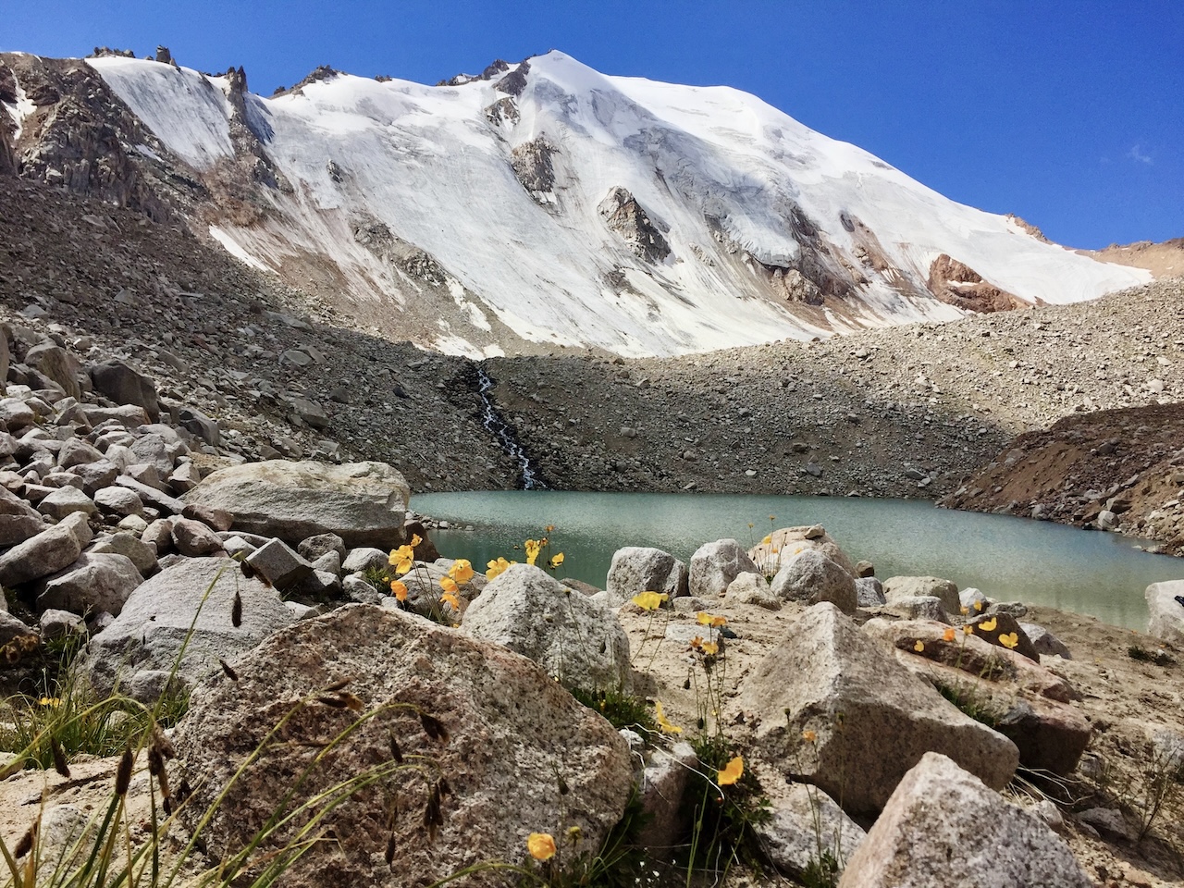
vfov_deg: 48.2
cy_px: 444
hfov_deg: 61.7
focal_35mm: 29
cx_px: 592
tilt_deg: +1.8
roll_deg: -3.3
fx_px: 992
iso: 32
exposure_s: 1/3597
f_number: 2.2
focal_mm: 4.15
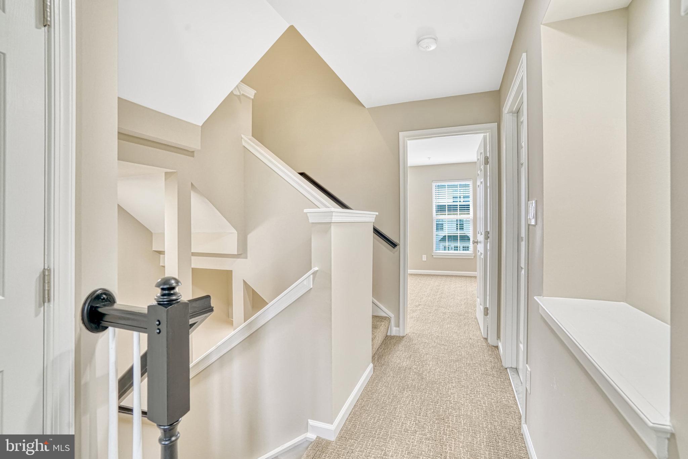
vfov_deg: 73.8
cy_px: 230
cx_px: 344
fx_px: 306
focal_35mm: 16
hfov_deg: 96.7
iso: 1000
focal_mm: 16
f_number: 8
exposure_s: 1/10
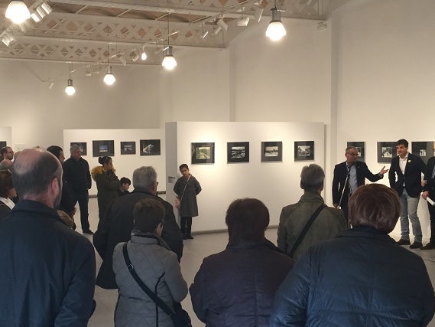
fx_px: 616
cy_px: 176
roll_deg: -0.9
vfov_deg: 29.7
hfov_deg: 38.7
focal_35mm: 49
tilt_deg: -5.5
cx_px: 174
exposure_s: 1/33
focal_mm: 3.3
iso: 64
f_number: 2.4
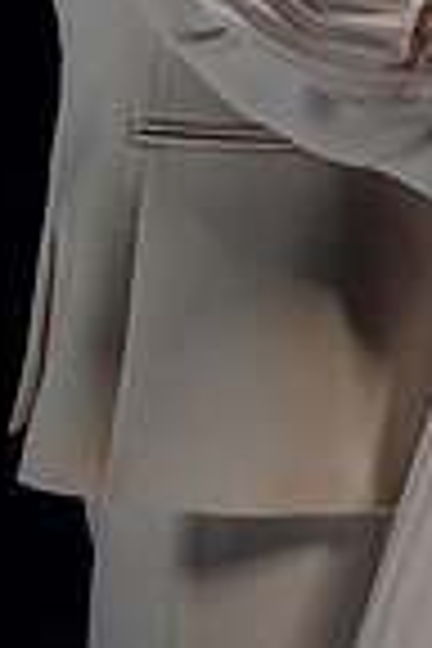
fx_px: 3762
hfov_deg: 6.5
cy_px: -184
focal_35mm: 209
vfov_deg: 9.7
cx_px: 500
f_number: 3.5
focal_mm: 67
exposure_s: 1/160
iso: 2500
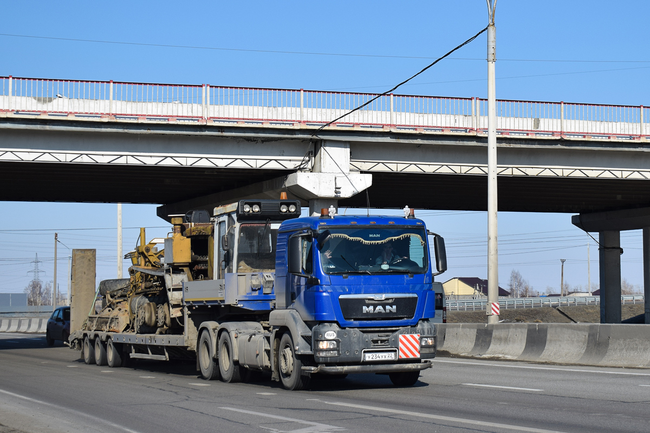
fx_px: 1083
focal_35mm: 60
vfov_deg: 22.6
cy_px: 216
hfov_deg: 33.4
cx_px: 325
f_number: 5.6
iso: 100
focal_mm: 40
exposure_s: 1/1000
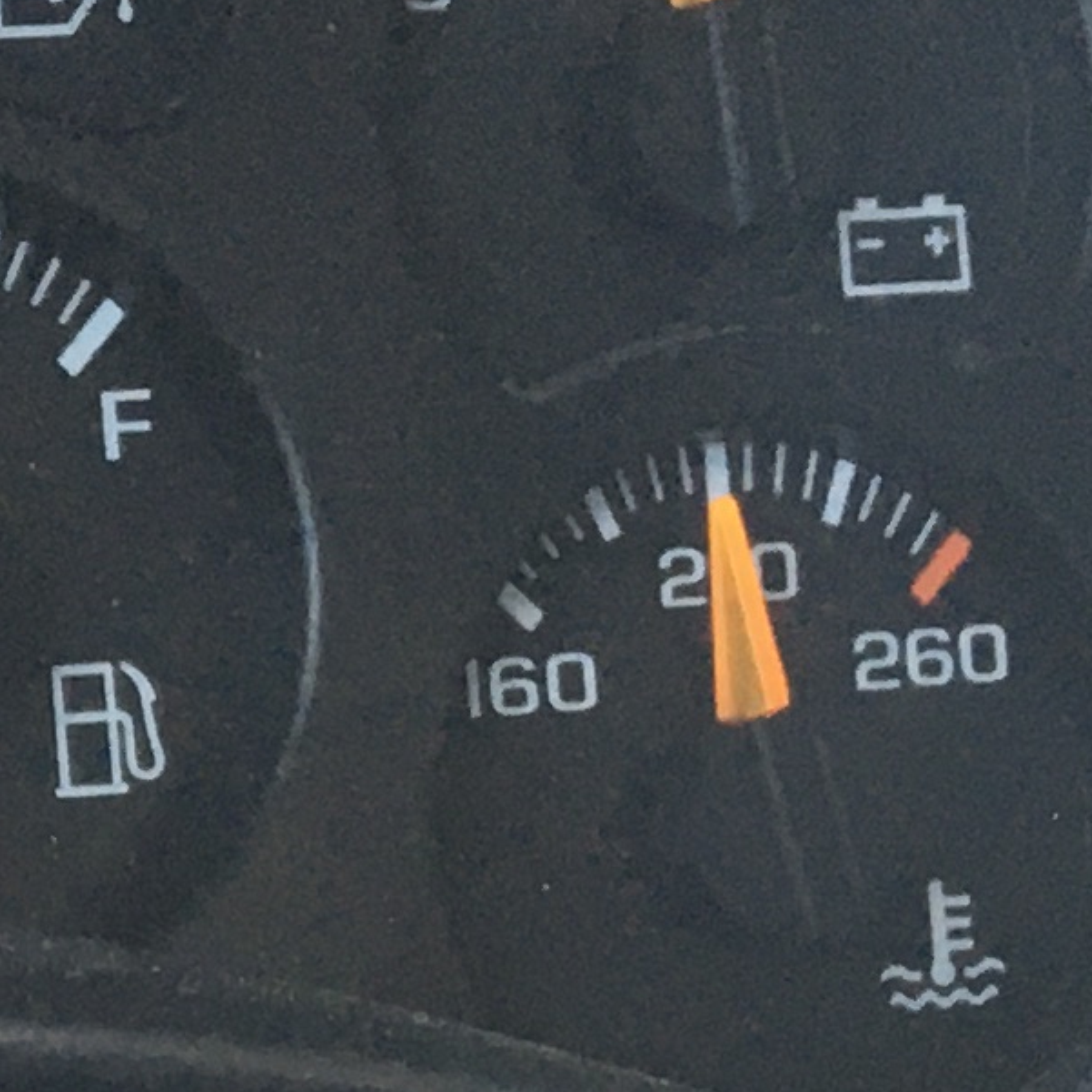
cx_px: -1864
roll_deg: -3.7
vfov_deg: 10.0
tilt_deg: -26.4
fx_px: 6139
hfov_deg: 8.8
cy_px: 1259
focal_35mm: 172
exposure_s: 1/30
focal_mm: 4.15
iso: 64
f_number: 2.2
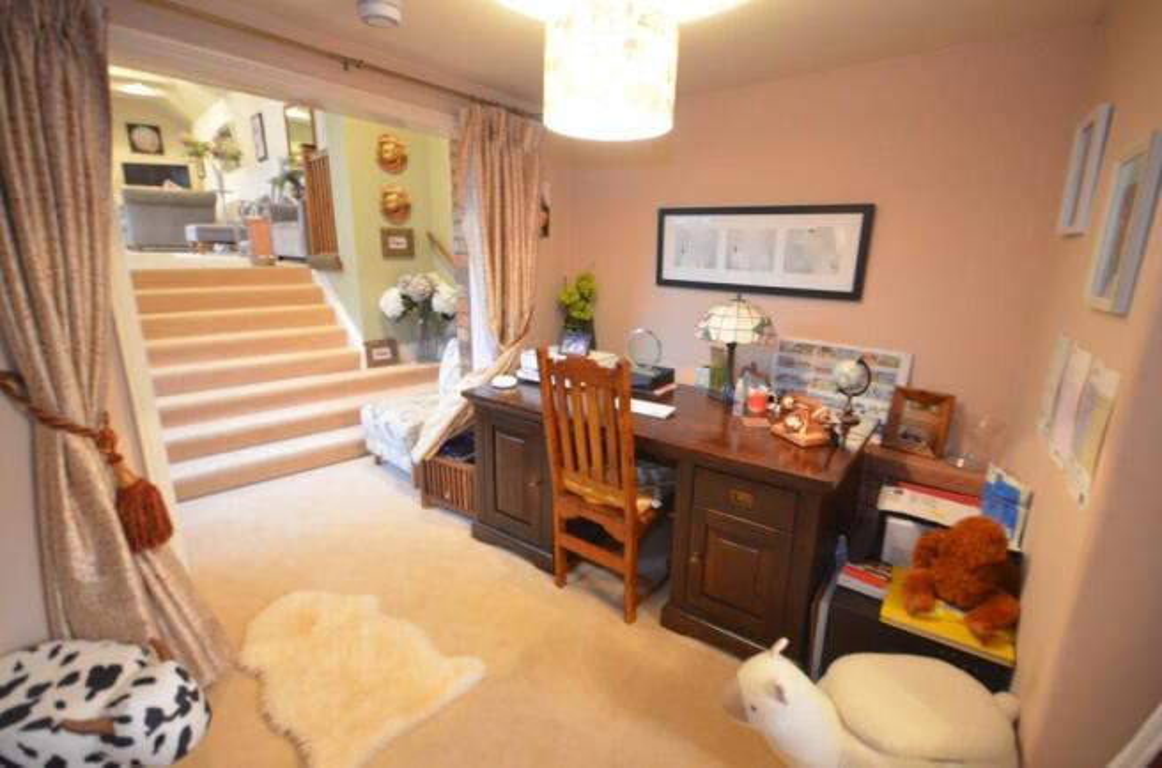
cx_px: 581
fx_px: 555
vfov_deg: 69.4
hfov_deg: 92.6
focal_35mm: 17
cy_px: 384
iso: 1600
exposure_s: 1/5
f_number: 4.2
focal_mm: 11.5
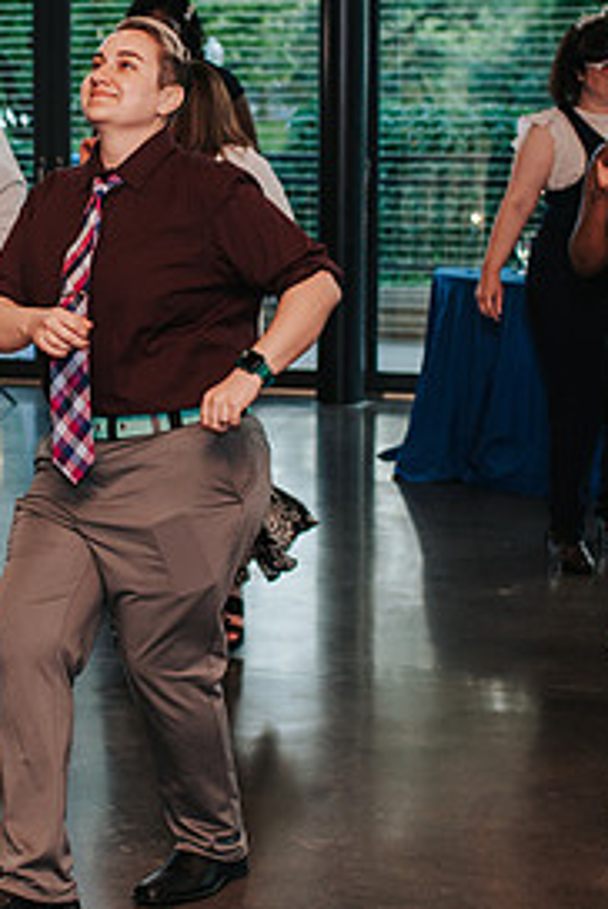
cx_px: 25
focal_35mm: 99
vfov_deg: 20.6
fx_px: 2501
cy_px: 414
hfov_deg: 13.7
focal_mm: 35
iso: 450
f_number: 2.8
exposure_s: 1/160
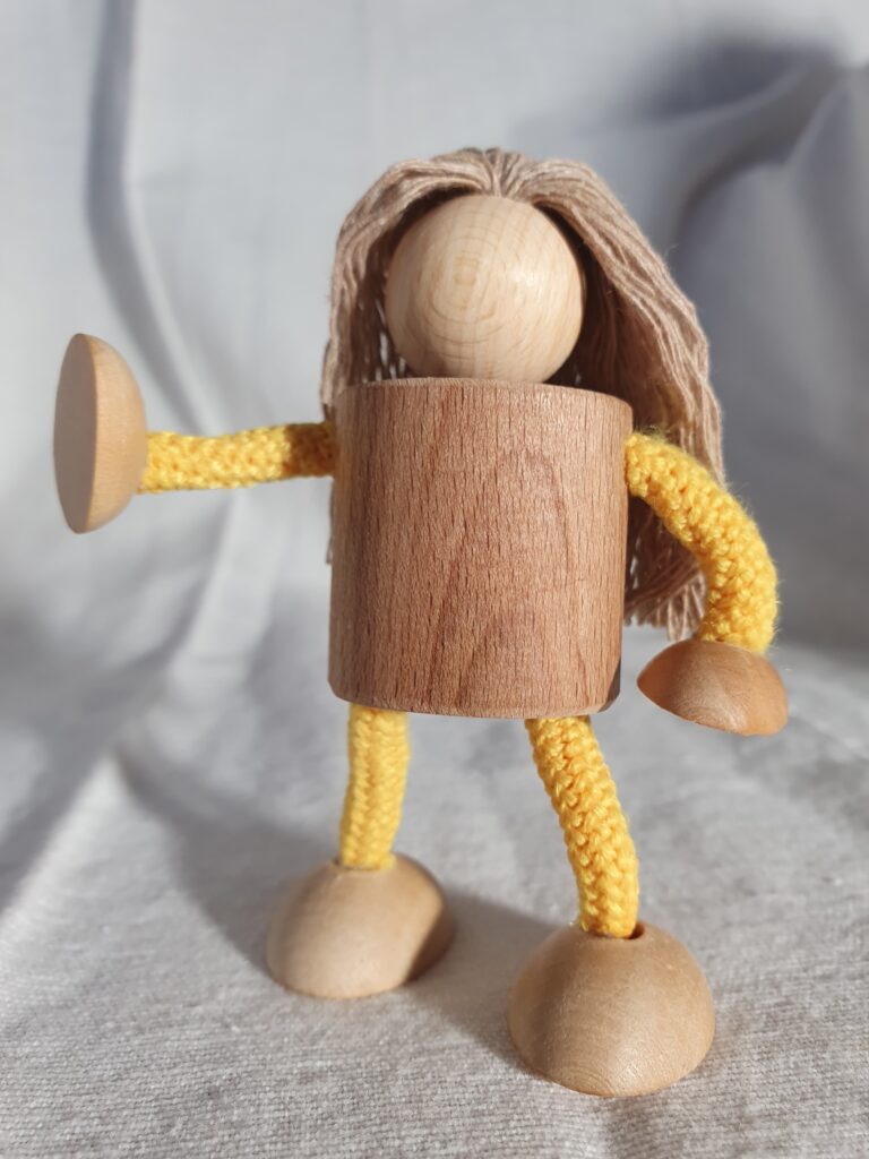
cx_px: 434
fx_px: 870
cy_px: 580
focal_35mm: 26
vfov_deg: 67.3
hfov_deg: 53.1
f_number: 2.4
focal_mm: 4.32
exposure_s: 1/100
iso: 80
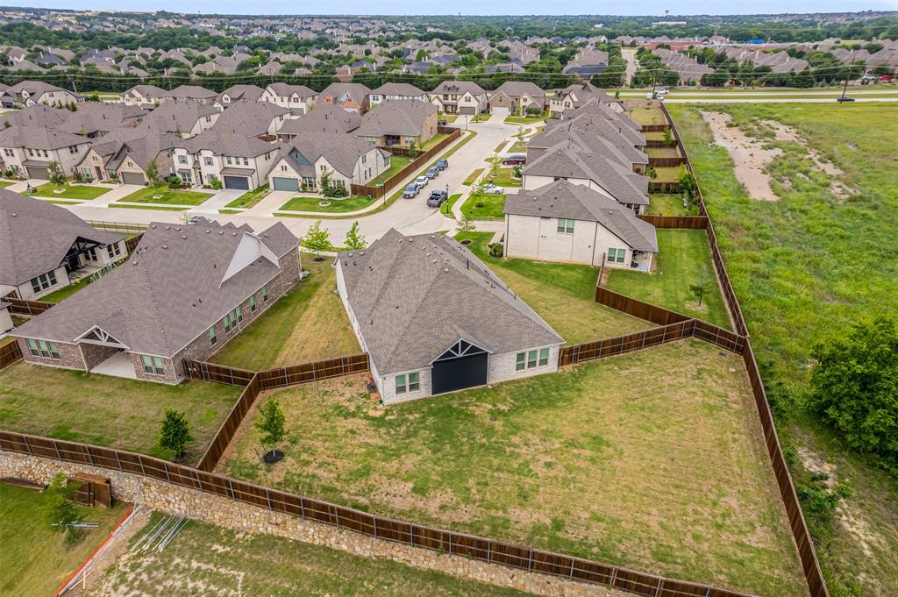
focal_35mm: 22
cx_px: 449
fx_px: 548
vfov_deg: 57.1
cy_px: 298
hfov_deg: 78.6
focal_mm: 8.38
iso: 100
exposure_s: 1/160
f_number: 2.8
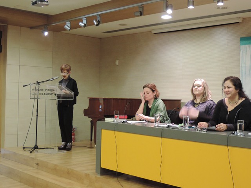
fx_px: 363
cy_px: 94
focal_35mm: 50
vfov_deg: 29.1
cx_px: 126
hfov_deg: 38.2
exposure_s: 1/15
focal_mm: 8.9
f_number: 3.6
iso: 400
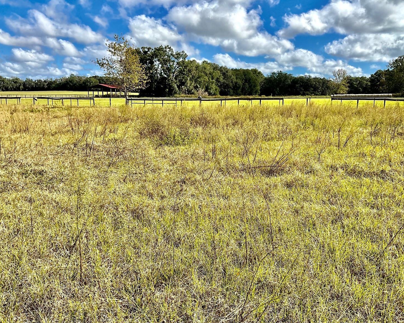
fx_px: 371
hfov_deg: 57.1
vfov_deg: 47.1
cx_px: 215
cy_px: 161
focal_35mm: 31
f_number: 1.8
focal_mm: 3
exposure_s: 1/1848
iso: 25
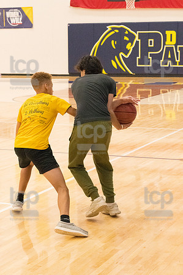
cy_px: 138
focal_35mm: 90
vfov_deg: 22.6
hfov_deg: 15.2
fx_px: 688
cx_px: 92
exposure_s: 1/400
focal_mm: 60
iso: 10000
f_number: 5.6
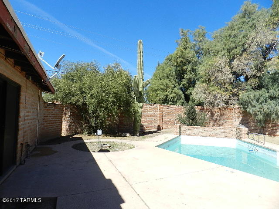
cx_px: 140
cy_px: 104
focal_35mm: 23
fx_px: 185
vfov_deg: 58.9
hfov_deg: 73.9
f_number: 4
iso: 160
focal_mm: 4
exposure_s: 1/1000
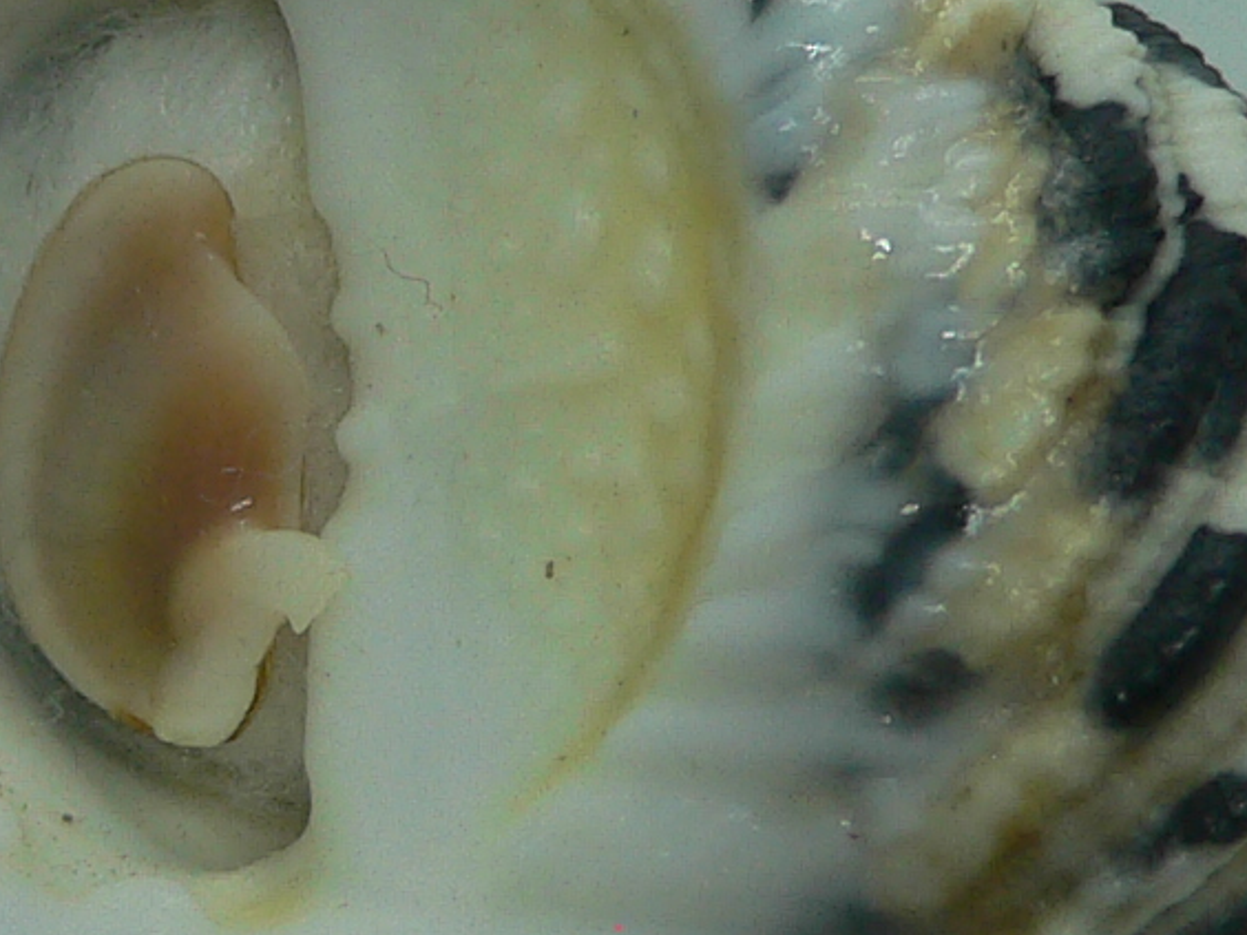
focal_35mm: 125
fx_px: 4503
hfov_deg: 15.7
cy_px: 599
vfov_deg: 11.8
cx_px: 369
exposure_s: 1/60
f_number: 2.8
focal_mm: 4.6
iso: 80
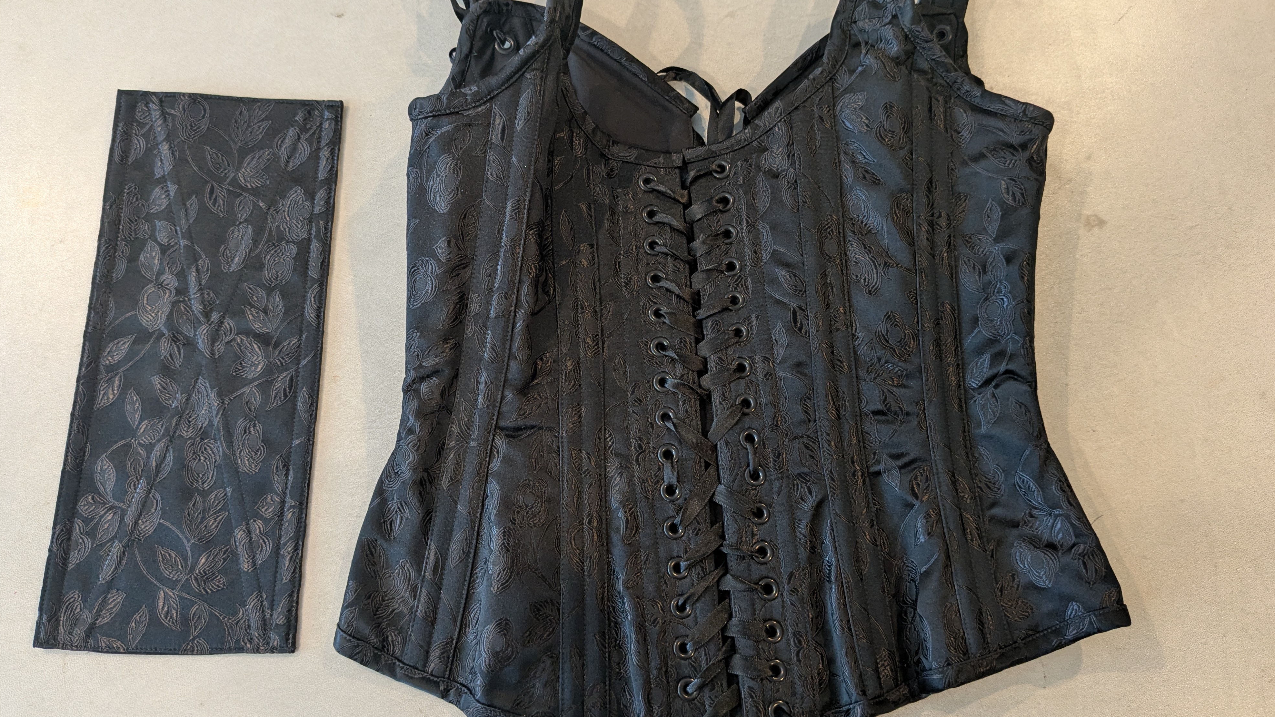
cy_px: 322
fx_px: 1014
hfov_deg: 64.3
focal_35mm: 30
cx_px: 630
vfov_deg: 38.9
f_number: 1.73
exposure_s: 1/24
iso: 141
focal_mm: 4.38
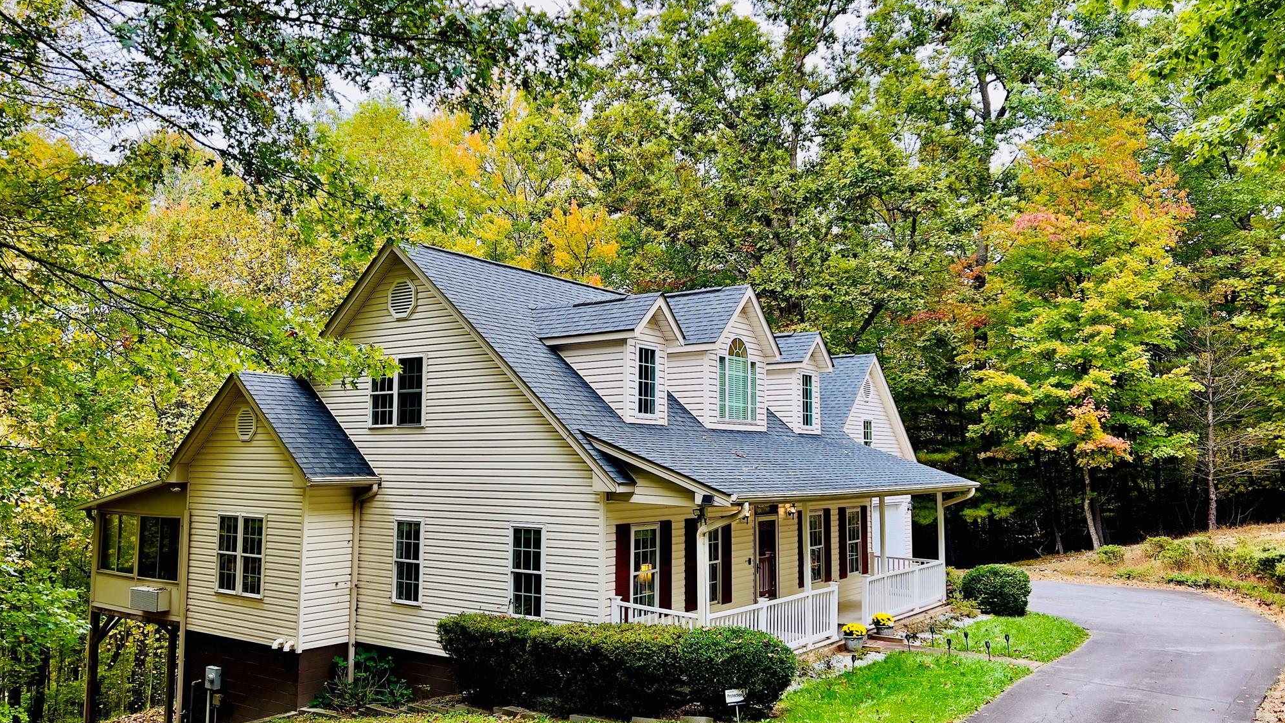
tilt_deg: +4.5
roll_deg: -0.7
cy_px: 375
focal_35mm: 29
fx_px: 988
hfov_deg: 66.1
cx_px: 644
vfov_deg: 40.2
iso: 40
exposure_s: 1/284
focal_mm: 5.7
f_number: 1.5
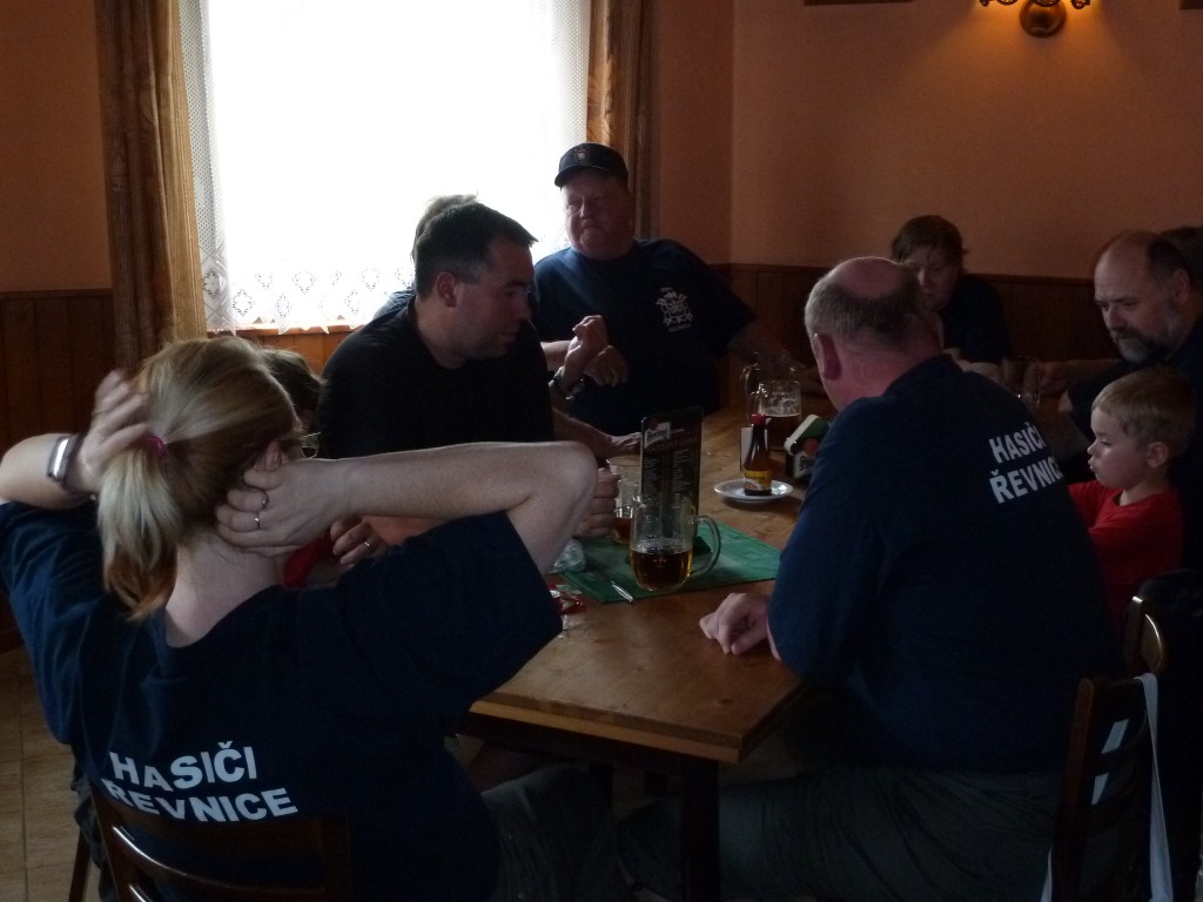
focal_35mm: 48
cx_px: 602
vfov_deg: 30.3
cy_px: 451
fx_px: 1668
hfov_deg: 39.7
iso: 400
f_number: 3.8
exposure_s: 1/30
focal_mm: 7.9
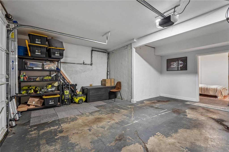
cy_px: 76
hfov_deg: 96.8
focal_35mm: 16
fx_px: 102
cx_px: 114
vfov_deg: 73.7
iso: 800
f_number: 8
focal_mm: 16
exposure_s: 1/2
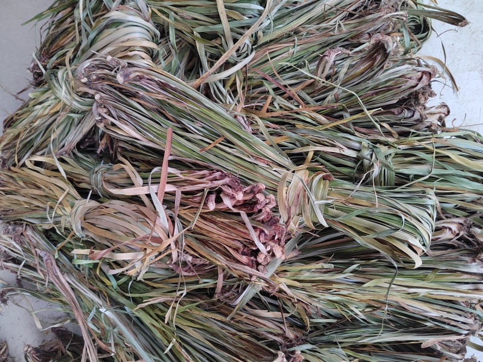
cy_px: 181
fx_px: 321
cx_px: 242
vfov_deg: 58.9
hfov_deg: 73.9
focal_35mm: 23
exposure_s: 1/50
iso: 884
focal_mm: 5.52
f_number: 1.9
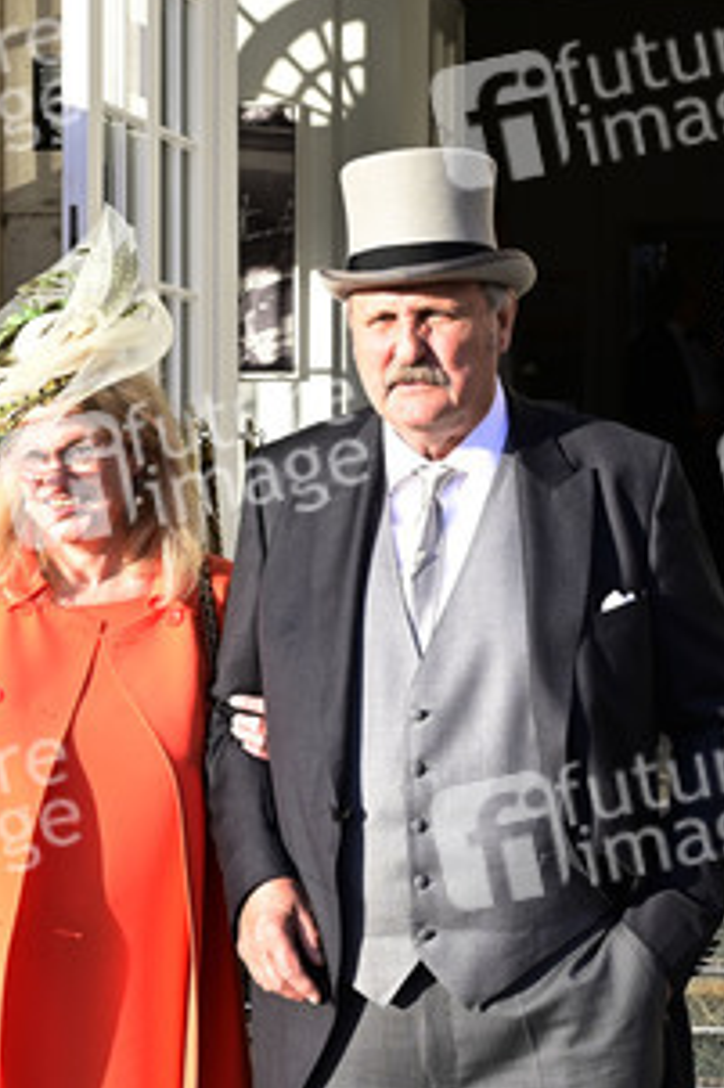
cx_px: 288
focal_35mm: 53
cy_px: 645
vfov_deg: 37.4
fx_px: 1601
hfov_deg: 25.4
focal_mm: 40
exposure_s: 1/200
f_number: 10
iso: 400
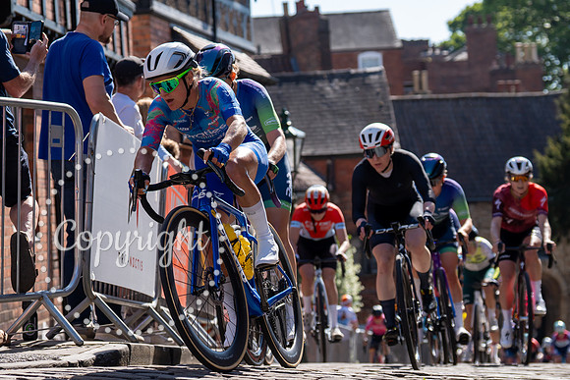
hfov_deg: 17.7
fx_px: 1823
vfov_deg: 11.9
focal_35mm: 115
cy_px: 201
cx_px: 209
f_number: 3.5
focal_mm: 70
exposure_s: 1/1000
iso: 100
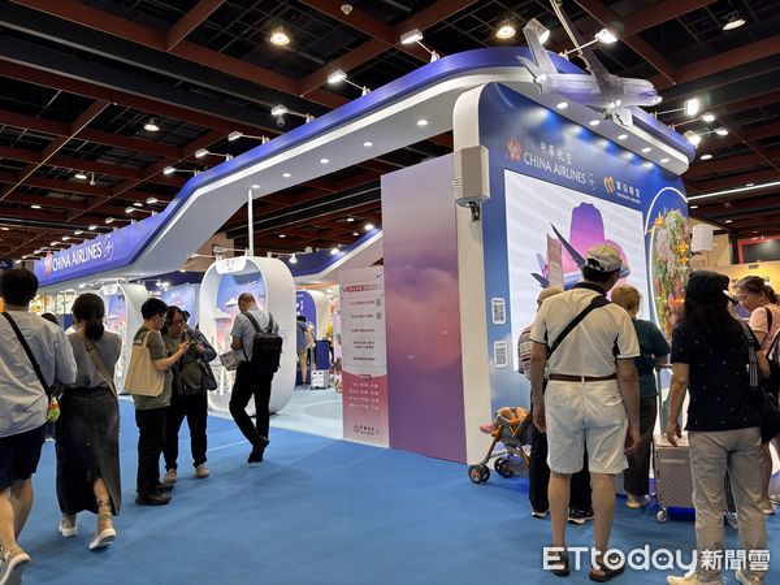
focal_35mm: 24
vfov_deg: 56.8
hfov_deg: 71.6
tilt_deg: +3.9
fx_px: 541
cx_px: 390
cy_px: 292
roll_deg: +1.8
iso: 100
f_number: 1.78
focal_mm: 6.76
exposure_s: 1/120
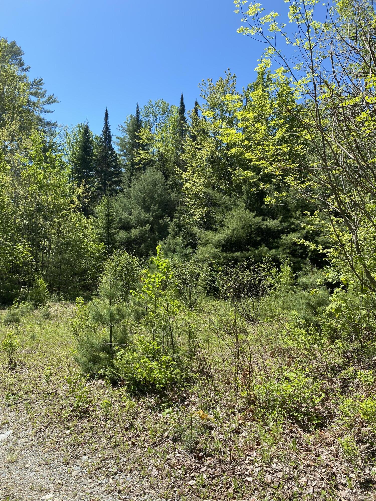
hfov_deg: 53.1
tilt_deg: +1.0
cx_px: 188
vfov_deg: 67.3
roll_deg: -1.4
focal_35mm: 26
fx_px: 377
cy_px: 250
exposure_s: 1/1629
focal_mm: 4.25
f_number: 1.8
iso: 32
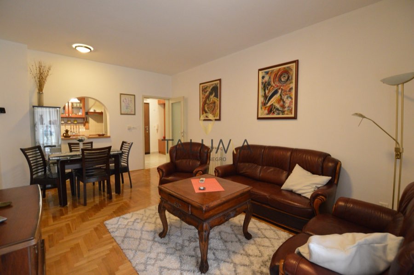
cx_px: 207
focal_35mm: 15
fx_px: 172
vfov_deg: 77.2
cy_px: 138
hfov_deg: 100.5
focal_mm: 10
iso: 2500
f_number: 3.5
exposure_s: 1/60
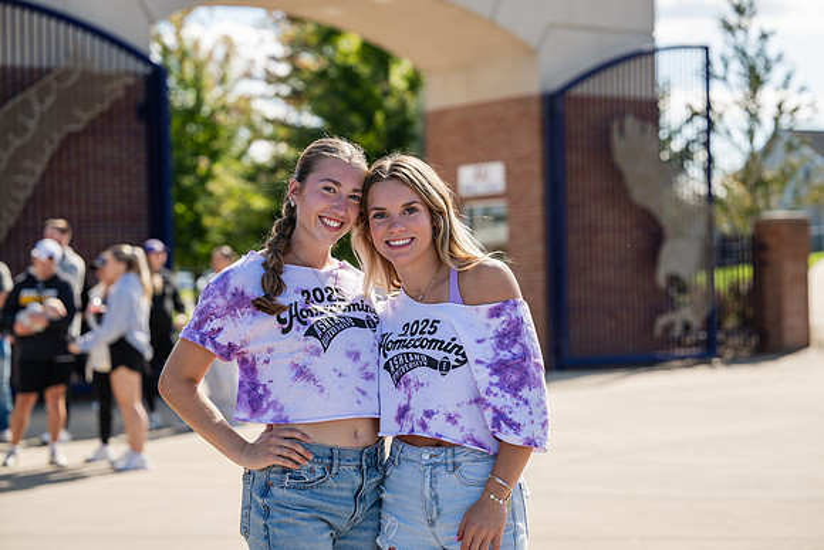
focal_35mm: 81
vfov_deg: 16.9
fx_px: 1854
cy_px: 275
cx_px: 412
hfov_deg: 25.1
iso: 160
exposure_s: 1/800
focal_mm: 81
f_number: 3.5
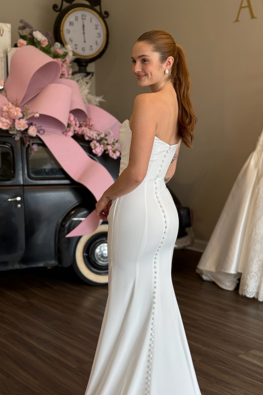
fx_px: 548
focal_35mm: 50
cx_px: 141
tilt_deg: -6.7
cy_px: 198
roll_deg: -0.2
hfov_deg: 27.0
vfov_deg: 39.6
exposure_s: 1/499
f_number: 1.78
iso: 64
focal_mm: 6.76
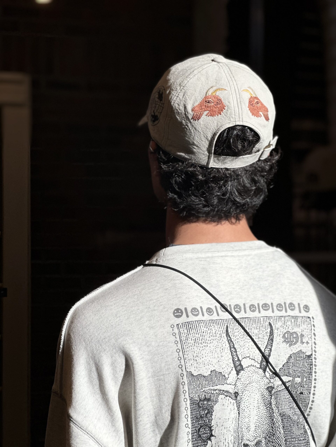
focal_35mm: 77
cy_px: 224
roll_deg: +0.4
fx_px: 997
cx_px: 168
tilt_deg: +3.6
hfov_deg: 19.1
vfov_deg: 25.3
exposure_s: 1/290
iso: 25
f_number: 2.8
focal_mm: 9
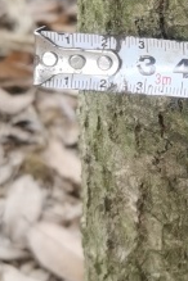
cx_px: 288
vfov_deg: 14.8
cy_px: 8
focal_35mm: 137
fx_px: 1073
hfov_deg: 9.7
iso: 160
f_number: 1.8
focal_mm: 5.58
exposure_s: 1/50
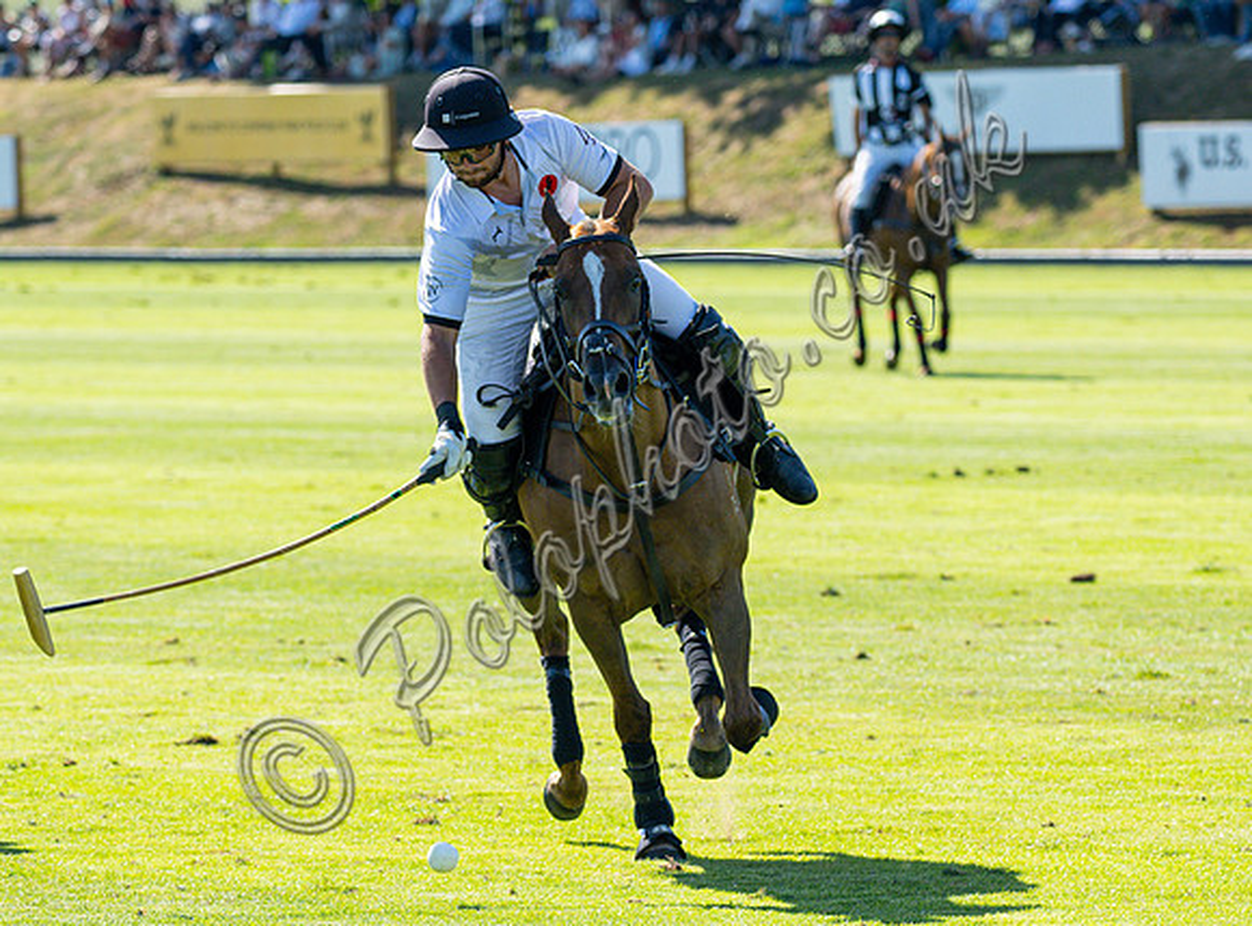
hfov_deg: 5.1
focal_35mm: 388
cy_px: 692
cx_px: 623
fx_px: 13955
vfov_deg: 3.8
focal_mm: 180
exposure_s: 1/1000
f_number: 4.8
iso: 200
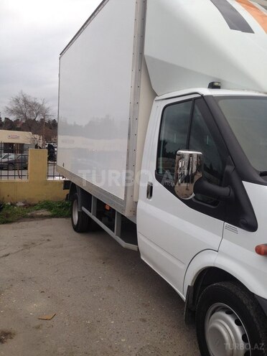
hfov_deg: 42.9
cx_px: 134
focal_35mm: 33
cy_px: 178
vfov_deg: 55.4
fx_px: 339
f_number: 2.4
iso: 50
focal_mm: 4.12
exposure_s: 1/161
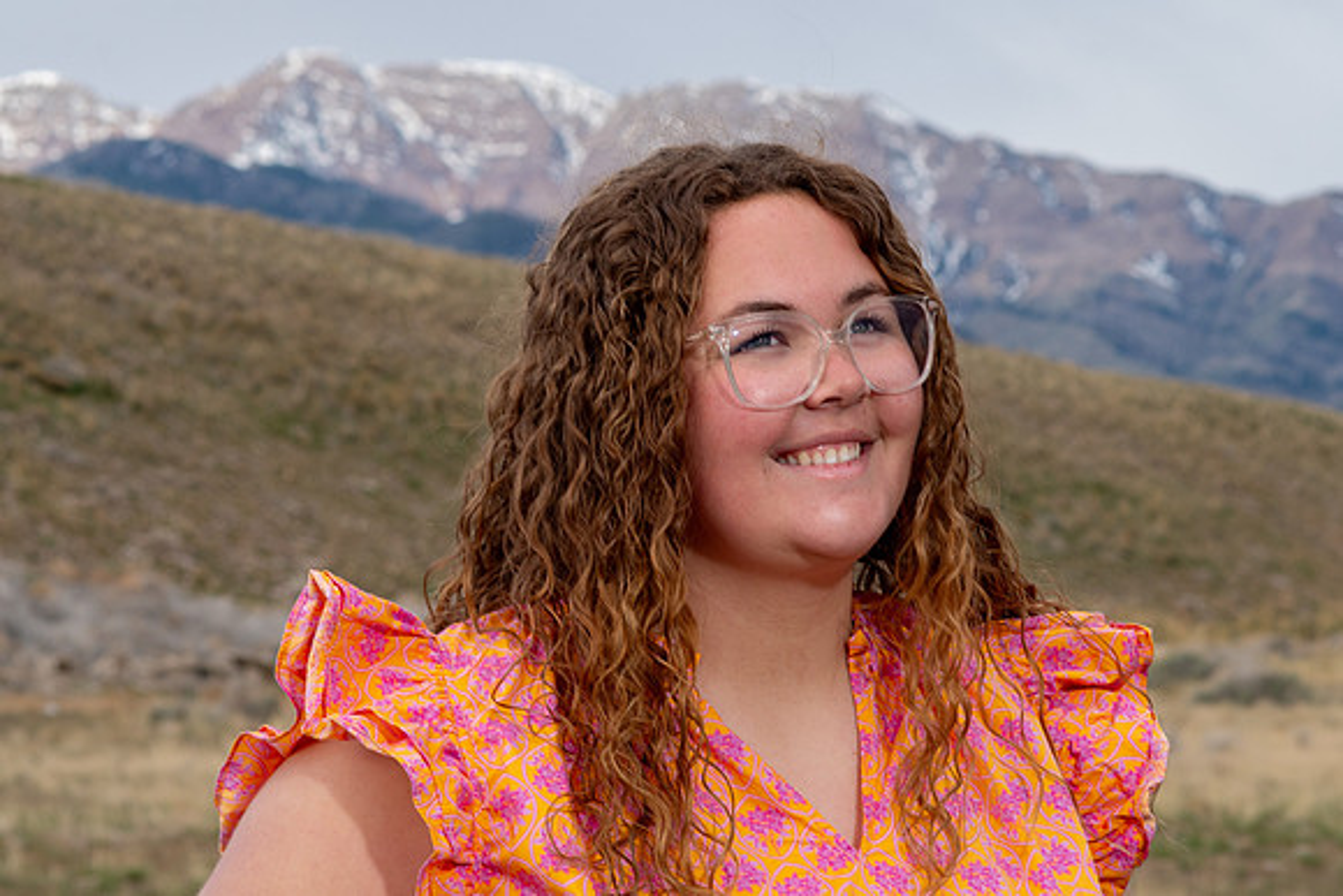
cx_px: 656
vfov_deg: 9.0
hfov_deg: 13.4
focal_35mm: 153
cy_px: 358
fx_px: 5714
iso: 200
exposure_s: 1/80
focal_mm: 85
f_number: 11
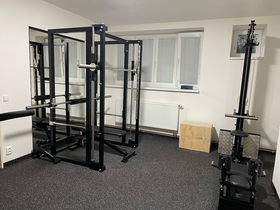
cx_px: 140
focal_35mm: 26
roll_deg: -2.1
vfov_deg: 53.1
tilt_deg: -9.0
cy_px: 105
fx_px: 210
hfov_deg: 67.3
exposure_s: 1/50
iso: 320
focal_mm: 5.1
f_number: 1.6
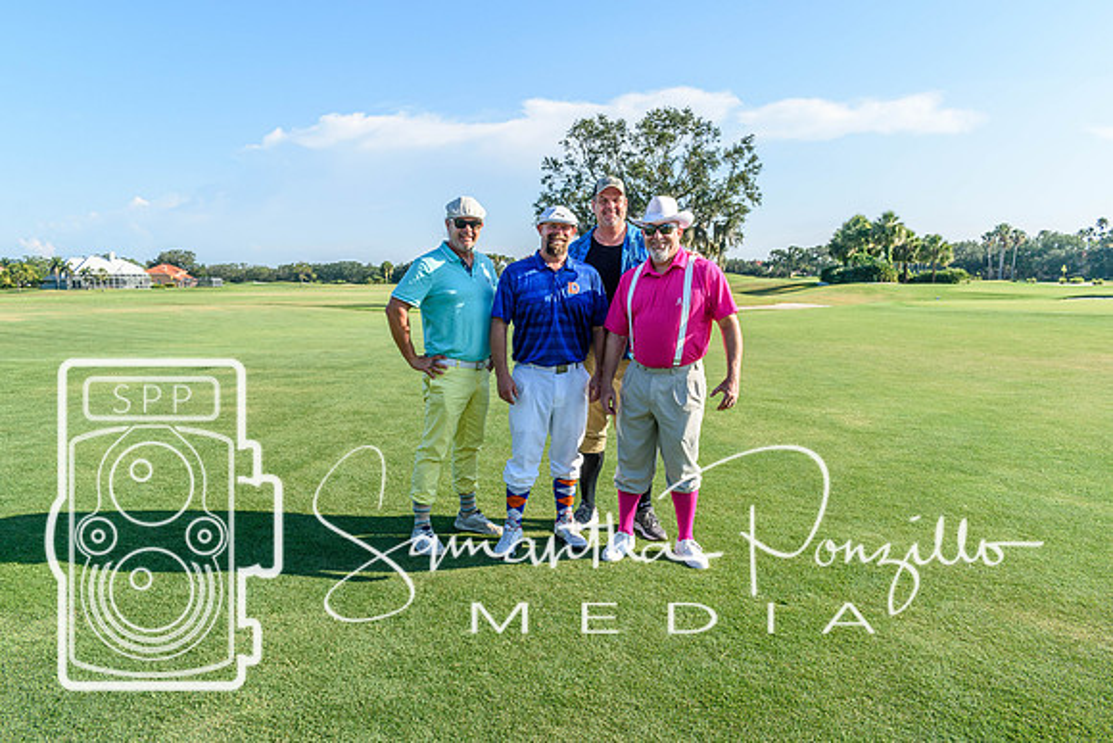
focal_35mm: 27
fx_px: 835
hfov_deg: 67.4
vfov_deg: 48.0
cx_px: 556
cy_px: 372
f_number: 10
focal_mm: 18
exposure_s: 1/400
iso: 200
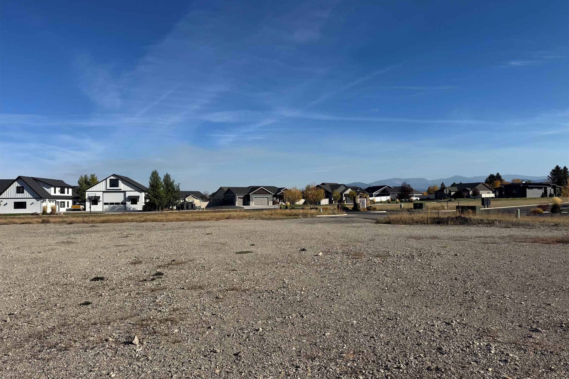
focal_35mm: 25
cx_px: 284
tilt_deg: -0.5
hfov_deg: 71.5
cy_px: 192
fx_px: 395
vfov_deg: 51.3
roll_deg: +0.9
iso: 80
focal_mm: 6.76
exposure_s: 1/6410
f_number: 1.78
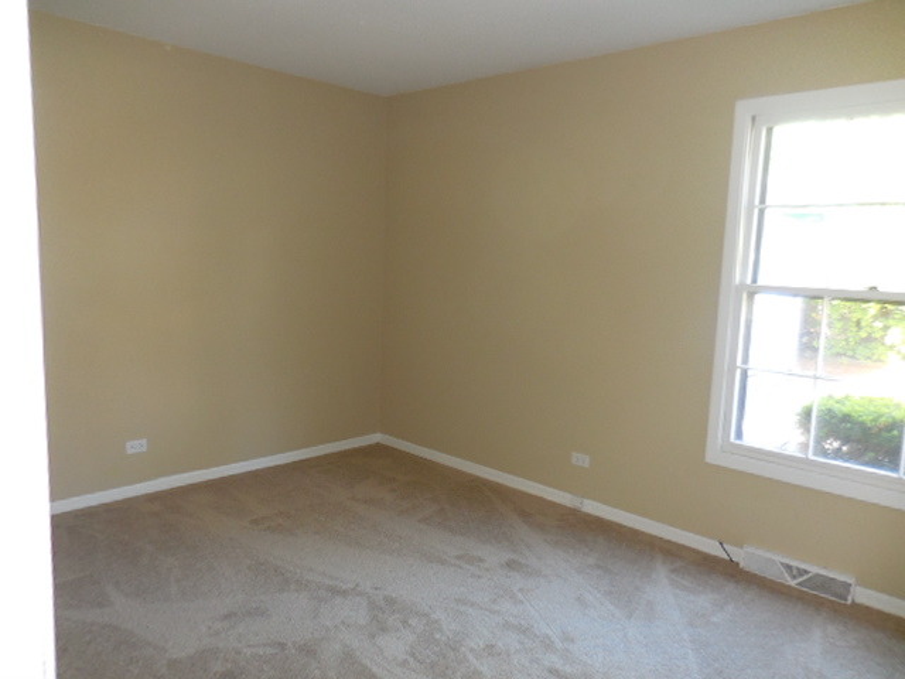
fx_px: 654
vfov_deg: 54.9
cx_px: 452
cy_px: 340
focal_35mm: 25
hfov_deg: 69.4
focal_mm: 4.5
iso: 250
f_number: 3.3
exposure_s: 1/25
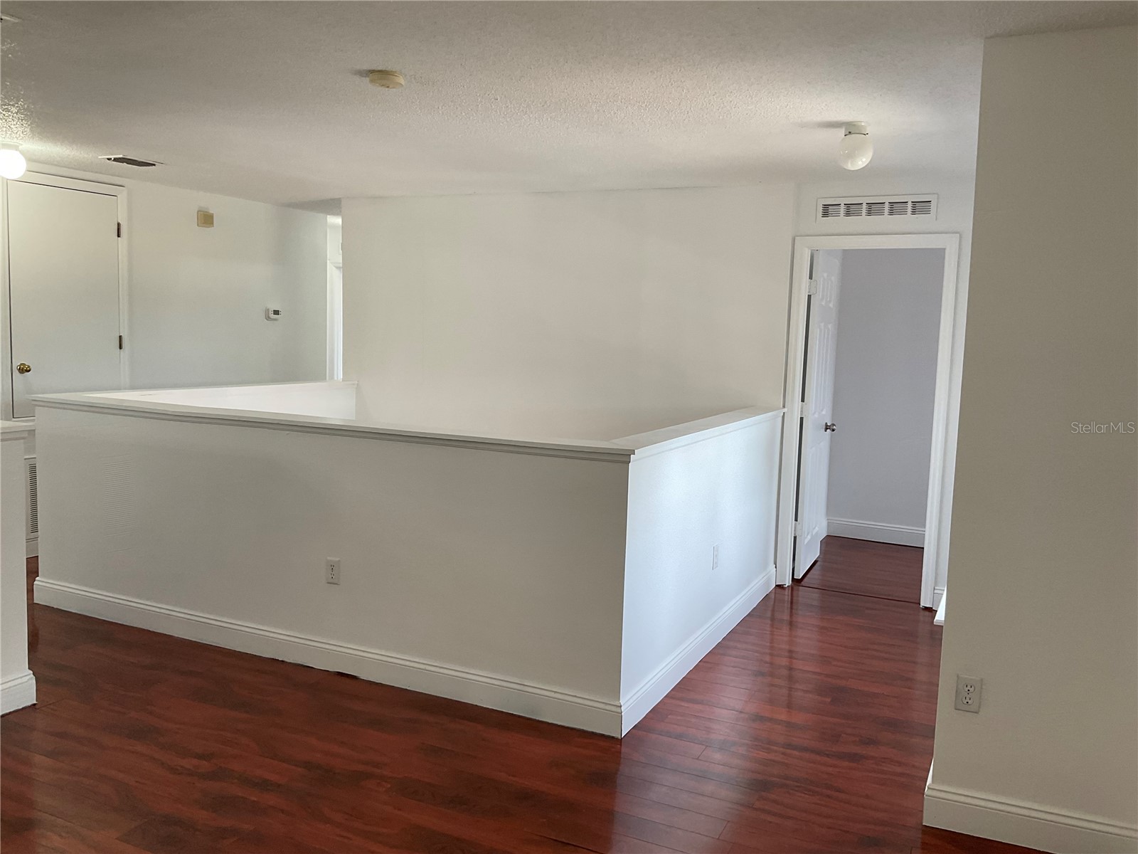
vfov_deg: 48.2
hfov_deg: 61.7
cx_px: 569
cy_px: 427
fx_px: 953
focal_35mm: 29
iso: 50
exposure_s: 1/120
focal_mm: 3
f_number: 1.8
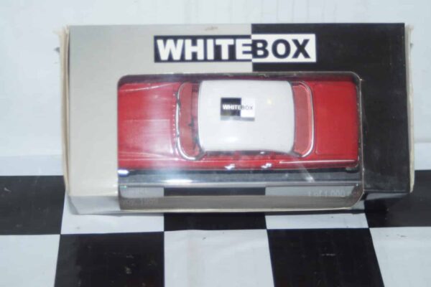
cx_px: 216
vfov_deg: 15.2
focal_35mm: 90
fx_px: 1077
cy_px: 144
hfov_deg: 22.6
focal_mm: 60
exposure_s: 1/80
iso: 320
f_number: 5.6
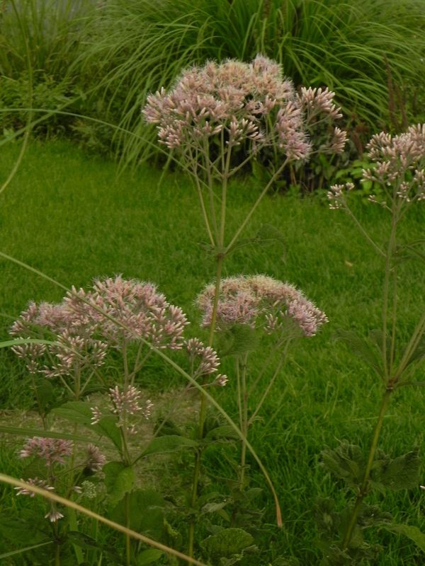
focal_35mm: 95
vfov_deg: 20.7
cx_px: 212
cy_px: 283
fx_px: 1555
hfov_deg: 15.6
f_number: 4
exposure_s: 1/20
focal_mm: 16.9
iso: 160
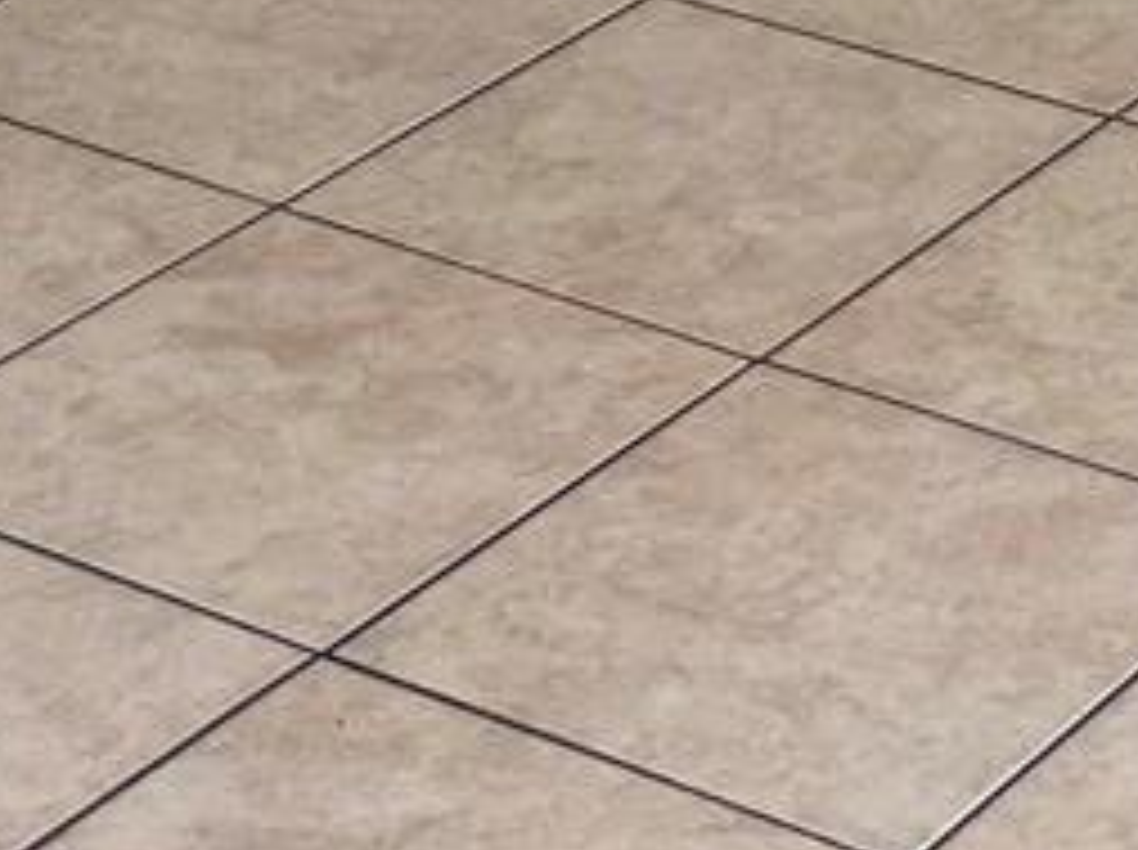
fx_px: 4990
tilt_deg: -7.0
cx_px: 1340
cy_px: -1619
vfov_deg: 8.4
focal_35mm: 152
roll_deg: -0.7
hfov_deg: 12.7
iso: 80
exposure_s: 1/199
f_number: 1.78
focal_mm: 6.76
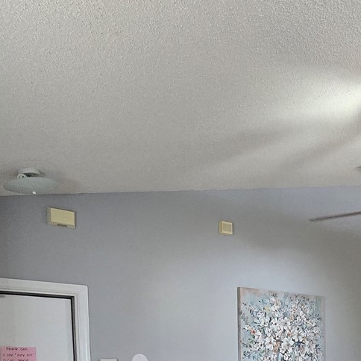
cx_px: 341
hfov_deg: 39.8
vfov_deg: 36.7
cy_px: 402
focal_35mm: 38
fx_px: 448
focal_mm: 2.2
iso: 640
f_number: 2.2
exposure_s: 1/60
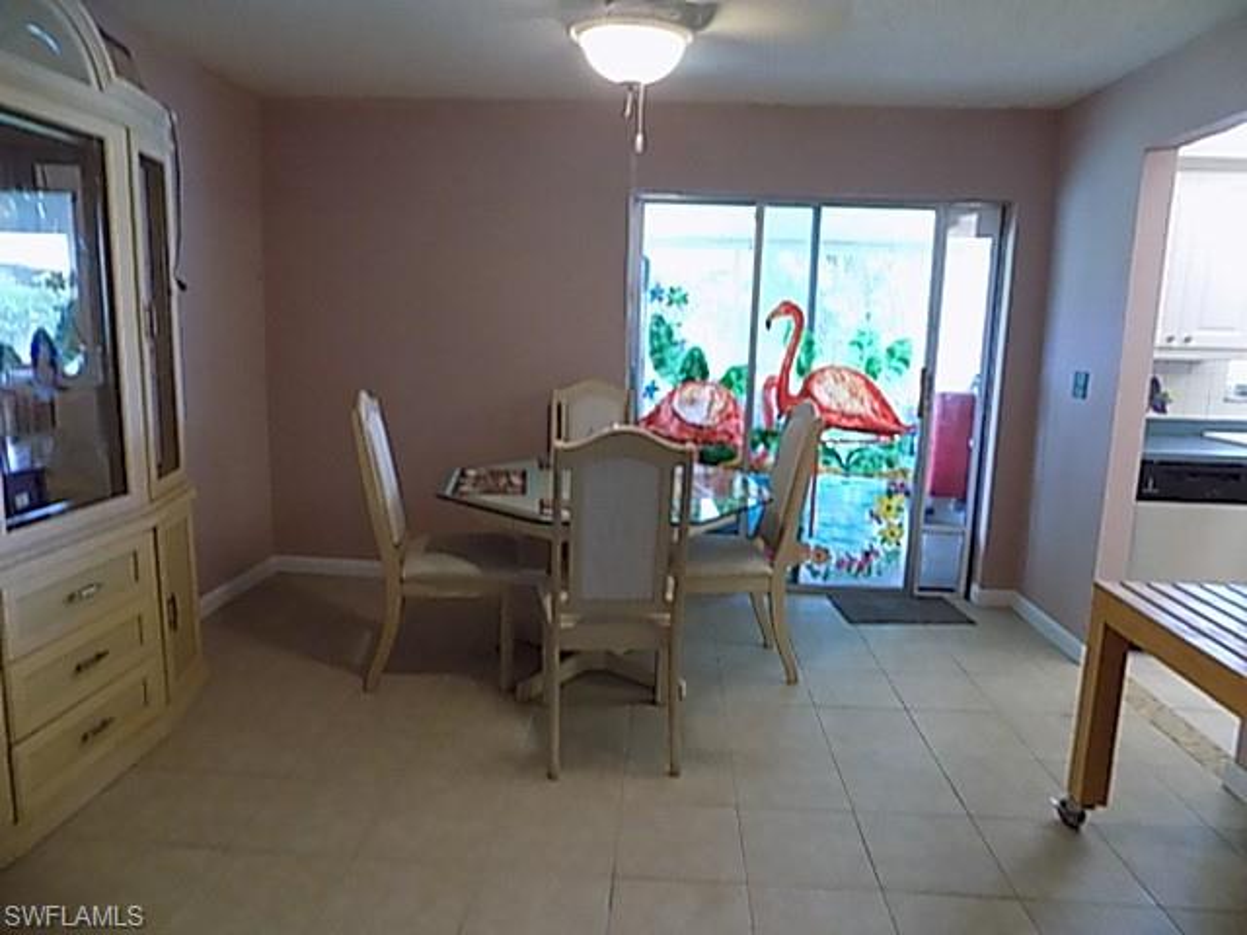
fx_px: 829
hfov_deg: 73.9
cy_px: 468
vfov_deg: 58.9
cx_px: 624
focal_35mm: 23
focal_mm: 4
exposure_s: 1/30
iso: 400
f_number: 3.1
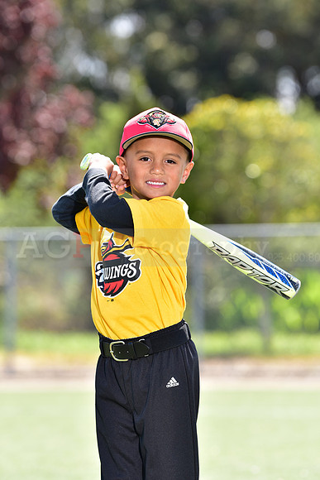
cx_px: 160
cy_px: 240
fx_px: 2665
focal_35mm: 200
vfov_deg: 10.3
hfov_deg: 6.9
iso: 80
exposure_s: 1/160
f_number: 5
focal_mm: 200
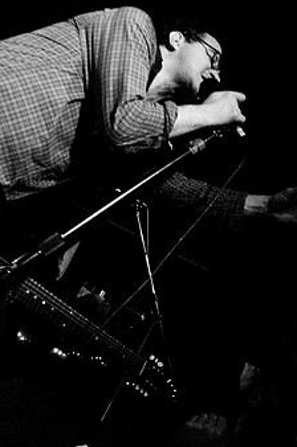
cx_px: 193
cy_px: 188
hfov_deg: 33.0
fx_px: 497
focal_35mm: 40
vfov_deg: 48.4
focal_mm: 20
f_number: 3.2
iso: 800
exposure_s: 1/80
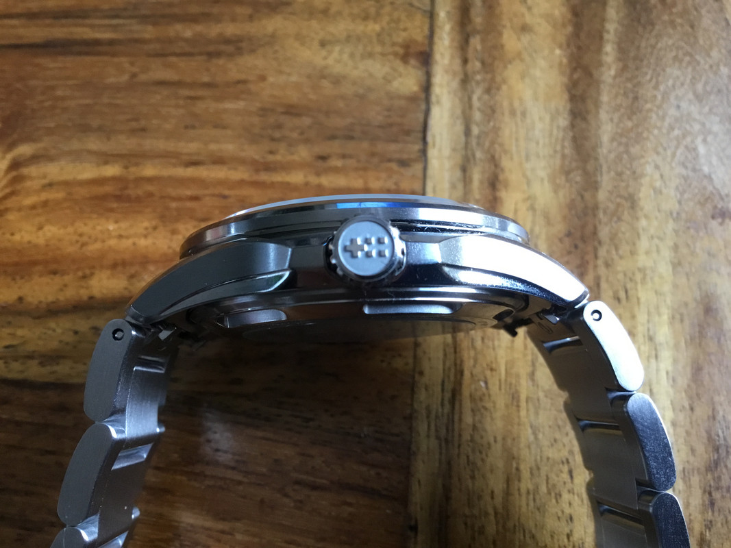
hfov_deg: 58.4
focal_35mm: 31
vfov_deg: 45.4
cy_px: 274
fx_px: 655
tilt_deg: -72.2
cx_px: 366
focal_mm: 3.3
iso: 160
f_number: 2.4
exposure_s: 1/33
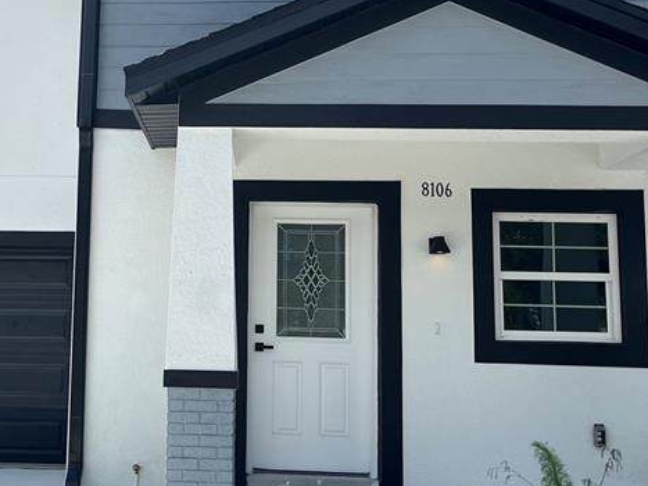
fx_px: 1067
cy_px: 174
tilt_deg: +8.5
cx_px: 172
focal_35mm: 57
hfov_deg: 33.2
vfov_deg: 25.5
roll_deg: -0.7
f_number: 1.6
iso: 50
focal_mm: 5.1
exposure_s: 1/3049
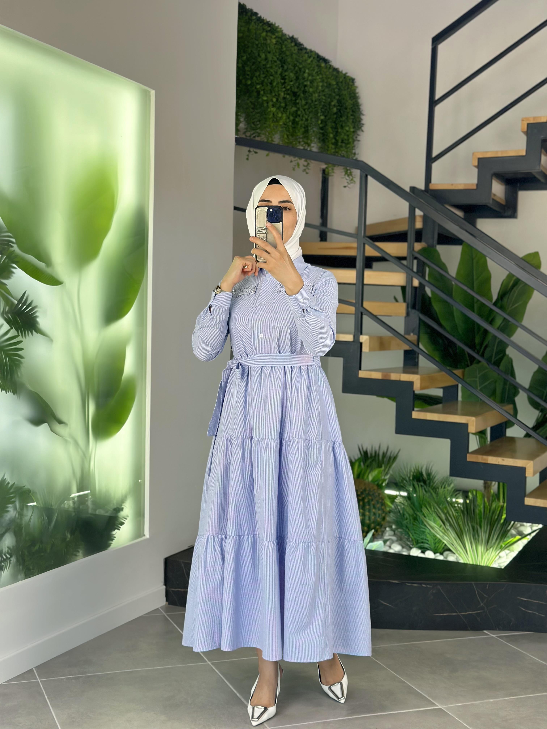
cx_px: 274
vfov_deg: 39.7
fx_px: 1011
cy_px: 364
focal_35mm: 48
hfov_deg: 30.3
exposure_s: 1/344
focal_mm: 6.86
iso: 80
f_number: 1.78
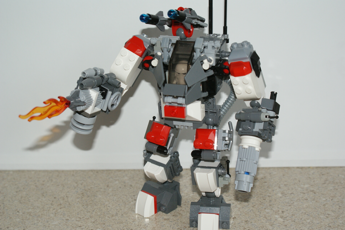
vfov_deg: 20.2
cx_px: 172
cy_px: 115
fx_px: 647
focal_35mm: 68
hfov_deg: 29.9
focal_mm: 45
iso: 400
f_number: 5.6
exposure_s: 1/60
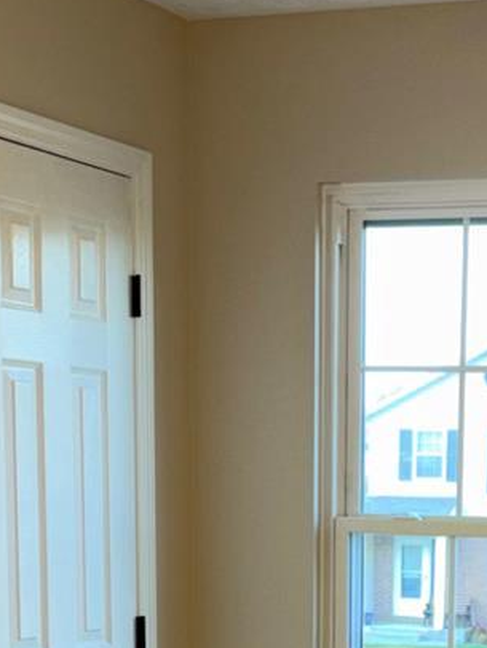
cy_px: 766
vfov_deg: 19.3
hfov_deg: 15.2
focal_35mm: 96
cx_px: 446
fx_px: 1799
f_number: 1.6
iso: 50
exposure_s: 1/32
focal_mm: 5.96
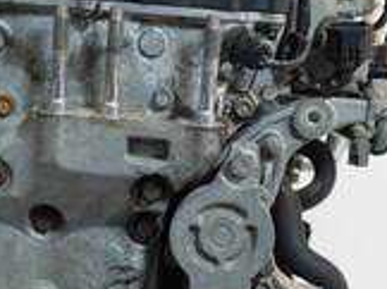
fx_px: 1061
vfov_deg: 15.4
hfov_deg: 20.6
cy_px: 246
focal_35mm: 95
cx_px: 143
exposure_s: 1/60
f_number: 3.8
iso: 400
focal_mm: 16
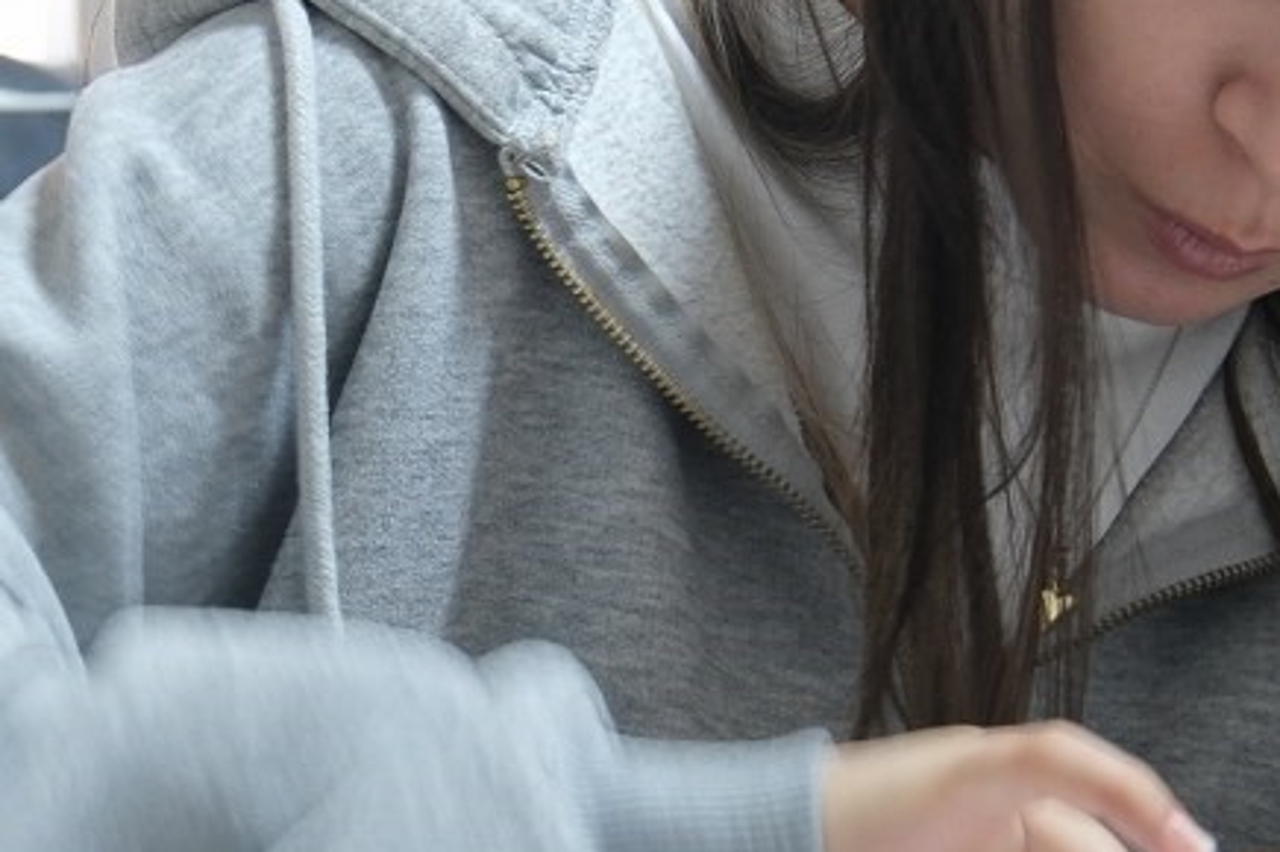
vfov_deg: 4.0
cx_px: 762
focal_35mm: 347
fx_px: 12328
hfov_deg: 5.9
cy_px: 355
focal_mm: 63.8
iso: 500
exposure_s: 1/10
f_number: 4
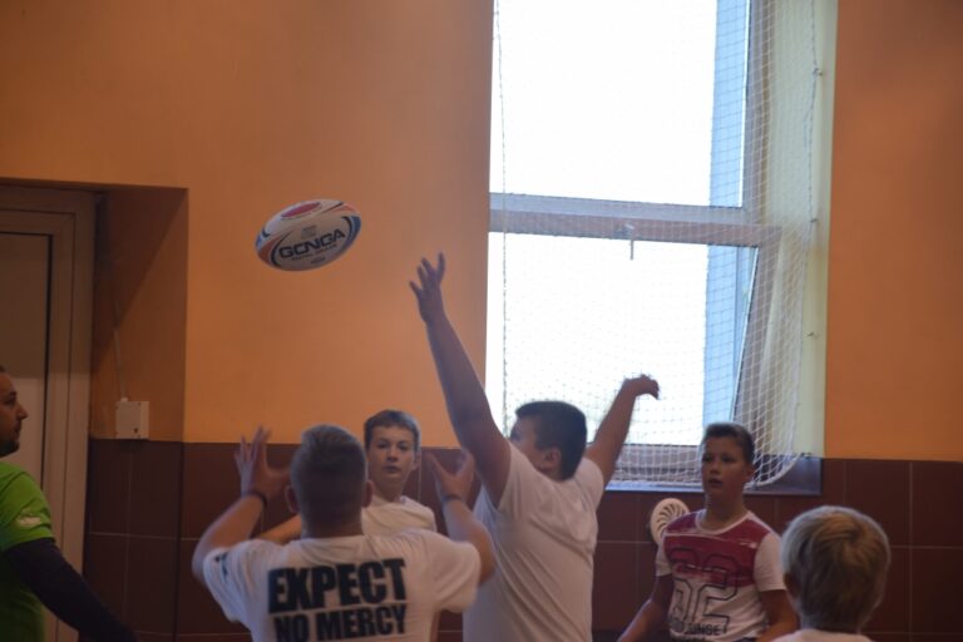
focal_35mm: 158
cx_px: 482
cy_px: 321
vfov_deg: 8.7
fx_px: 4213
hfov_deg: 13.0
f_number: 5.6
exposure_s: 1/100
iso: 400
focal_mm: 105
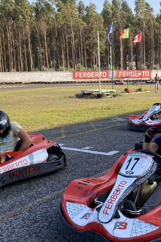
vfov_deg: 42.7
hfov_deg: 28.8
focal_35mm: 46
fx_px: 309
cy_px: 135
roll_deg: +0.5
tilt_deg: -11.9
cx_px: 121
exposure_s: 1/582
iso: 32
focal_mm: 4.25
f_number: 1.8
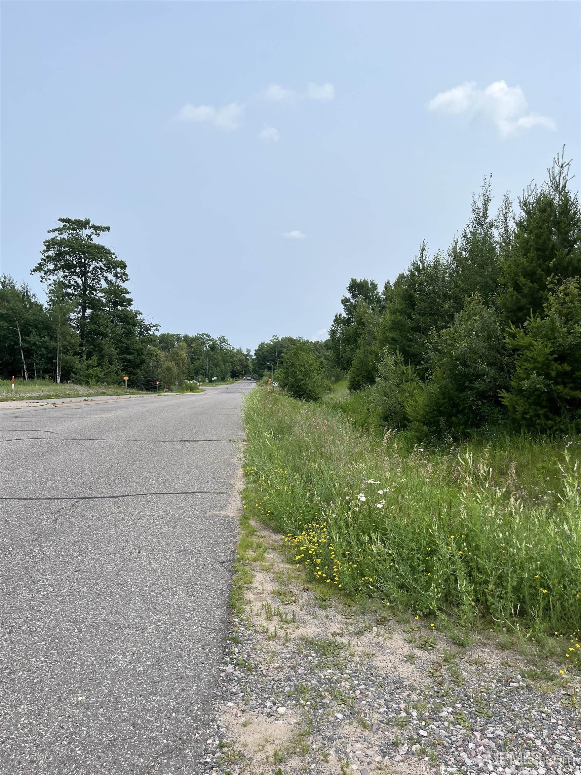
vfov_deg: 67.3
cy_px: 388
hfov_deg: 53.1
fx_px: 582
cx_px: 290
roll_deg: +0.0
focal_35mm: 26
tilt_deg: -3.8
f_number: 1.6
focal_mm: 5.1
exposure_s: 1/4484
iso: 50
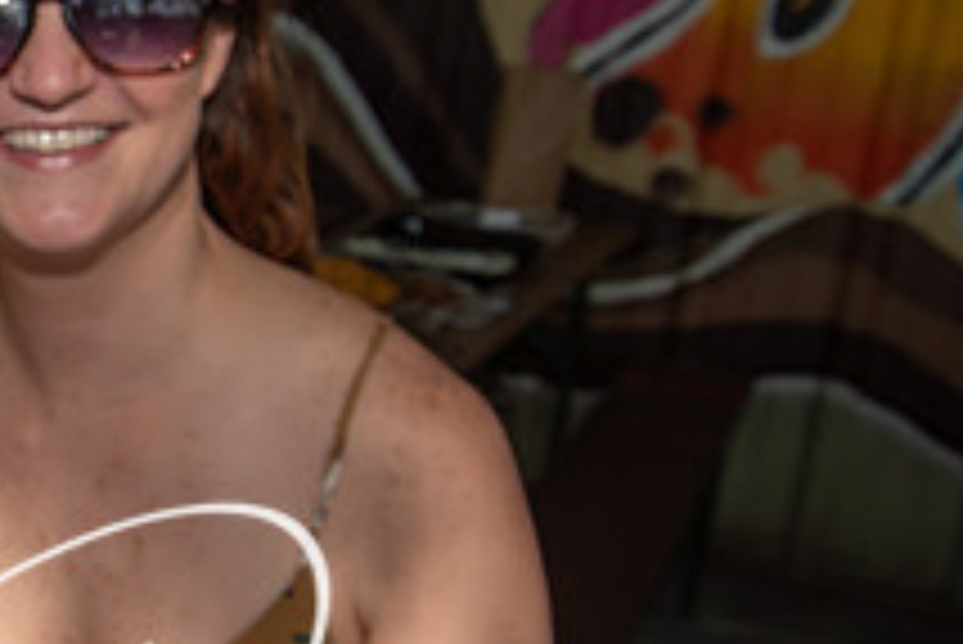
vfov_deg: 19.8
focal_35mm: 69
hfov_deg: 25.0
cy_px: 331
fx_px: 1847
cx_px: -310
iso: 100
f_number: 5
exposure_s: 1/200
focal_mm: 17
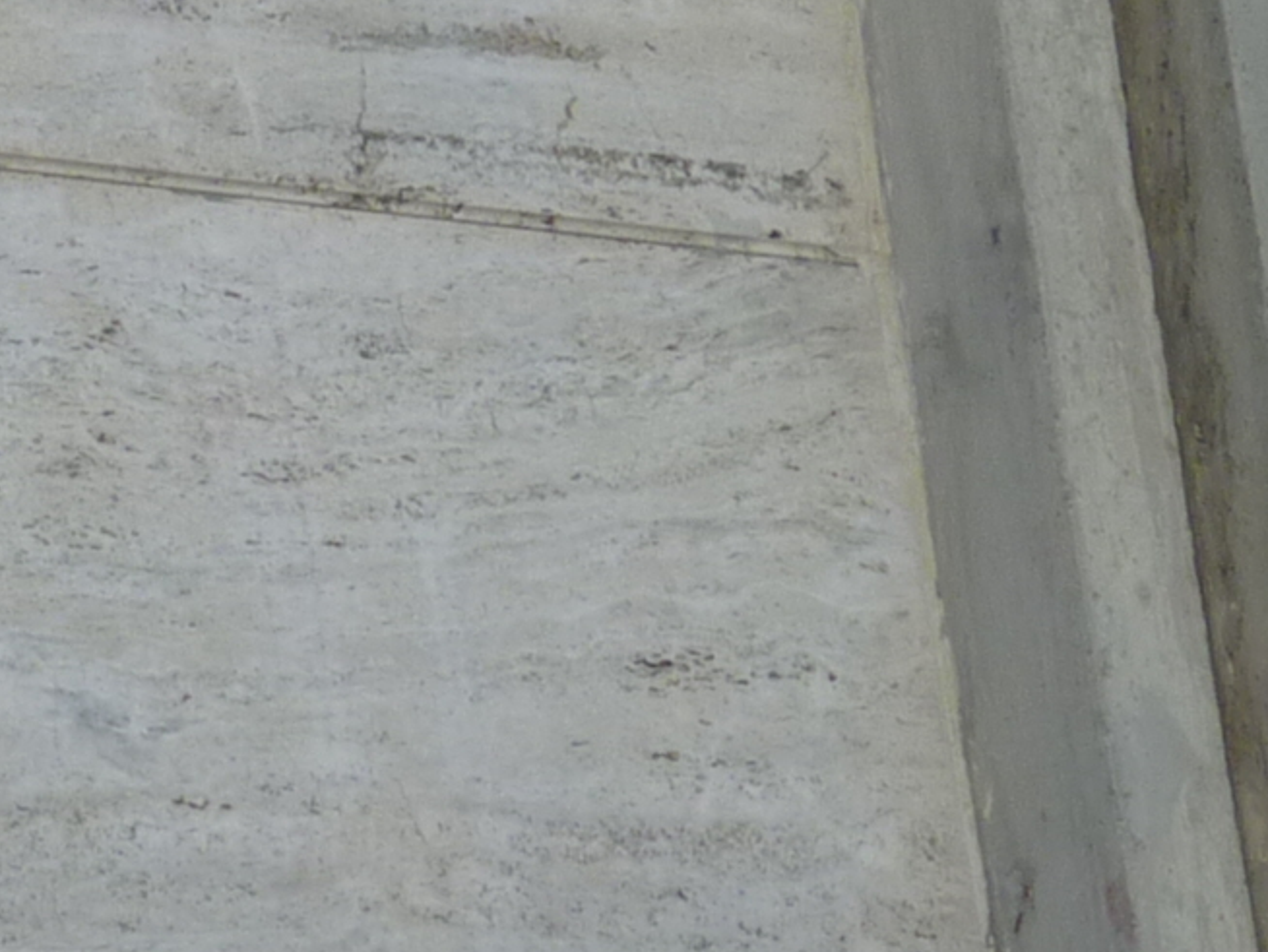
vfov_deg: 2.8
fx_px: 19201
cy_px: 209
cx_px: -675
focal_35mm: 524
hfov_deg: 3.8
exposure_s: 1/160
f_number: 5.2
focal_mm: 18.8
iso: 80
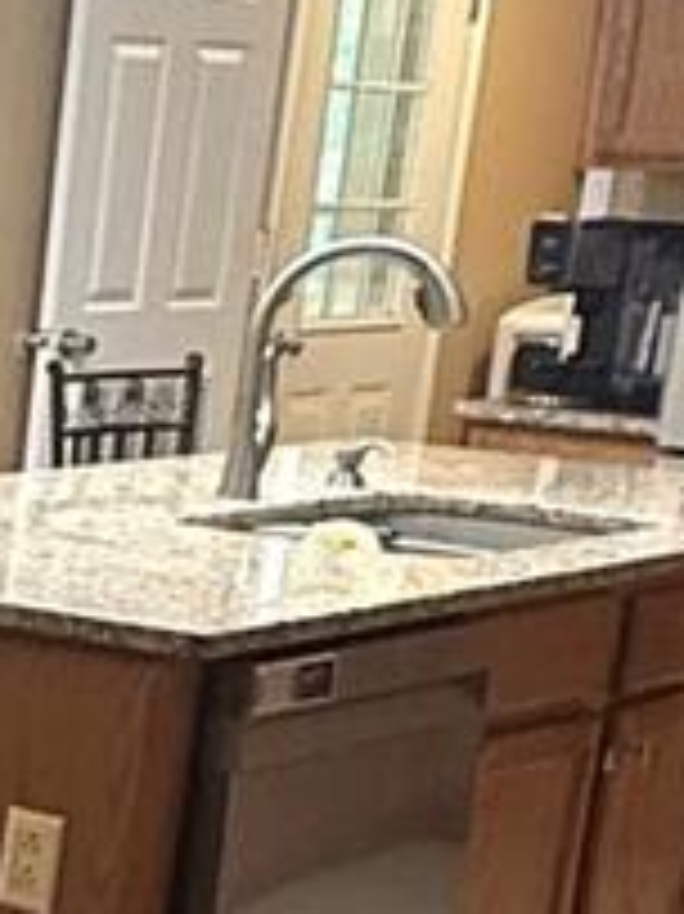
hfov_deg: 11.3
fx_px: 2796
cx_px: -1012
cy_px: 806
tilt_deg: -12.9
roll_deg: -2.0
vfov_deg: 18.3
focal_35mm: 106
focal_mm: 2.22
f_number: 2.2
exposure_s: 1/60
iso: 200
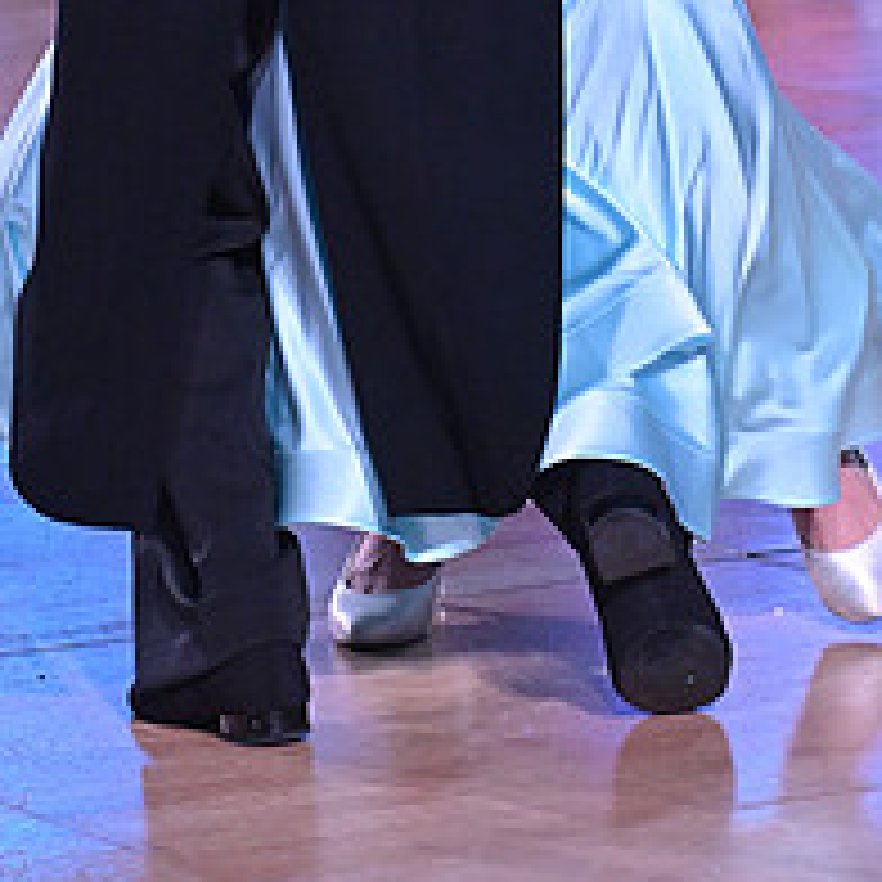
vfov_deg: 6.6
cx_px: 583
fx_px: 7610
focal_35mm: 264
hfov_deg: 6.6
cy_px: -297
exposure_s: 1/400
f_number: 6.3
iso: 5000
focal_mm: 105
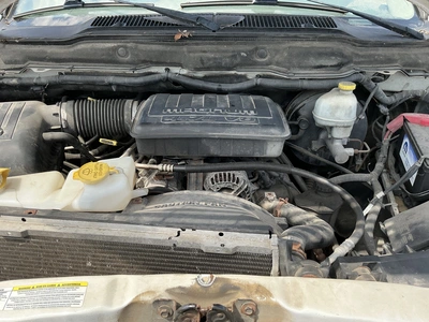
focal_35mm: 28
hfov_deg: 63.4
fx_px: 347
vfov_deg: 49.7
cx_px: 214
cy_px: 161
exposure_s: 1/325
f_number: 1.8
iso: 25
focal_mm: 3
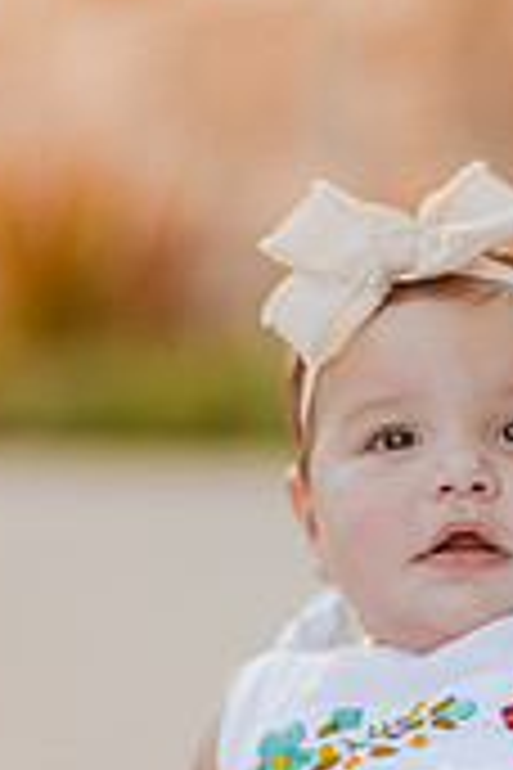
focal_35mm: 153
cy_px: 599
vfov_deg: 13.4
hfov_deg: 8.9
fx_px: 3270
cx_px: 536
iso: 125
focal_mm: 58
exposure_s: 1/640
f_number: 1.4
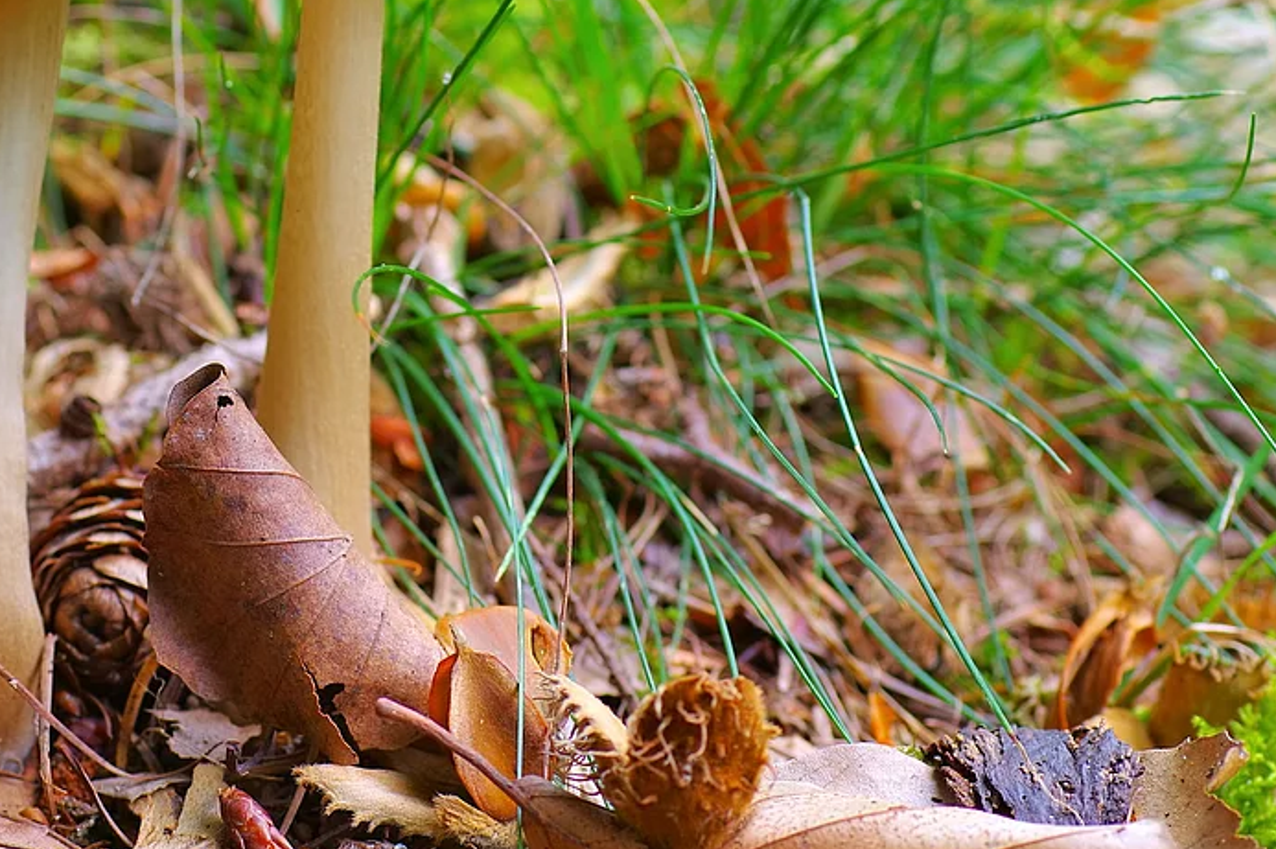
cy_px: 148
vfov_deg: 7.0
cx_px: 330
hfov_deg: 10.4
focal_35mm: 197
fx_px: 6977
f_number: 5.6
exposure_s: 1/20
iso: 100
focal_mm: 70
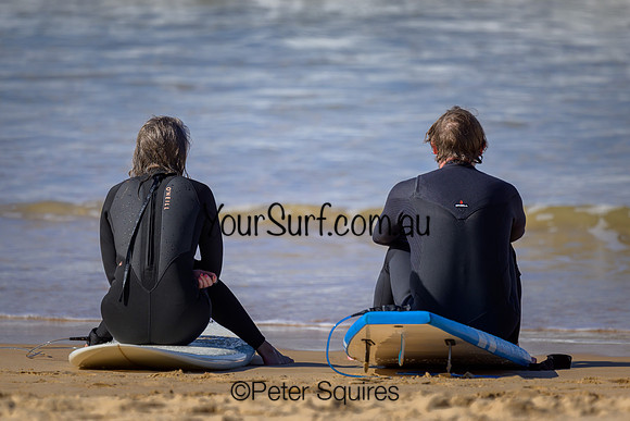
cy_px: 205
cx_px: 306
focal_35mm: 823
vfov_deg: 1.7
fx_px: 14397
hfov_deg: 2.5
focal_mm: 800
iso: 560
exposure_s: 1/2000
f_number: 6.3
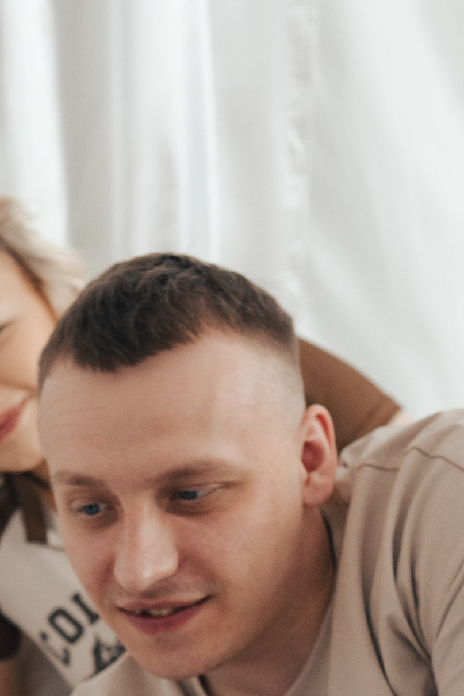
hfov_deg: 11.9
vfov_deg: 17.6
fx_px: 2146
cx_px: -183
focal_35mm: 111
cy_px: 836
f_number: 3.5
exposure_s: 1/250
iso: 500
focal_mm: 35
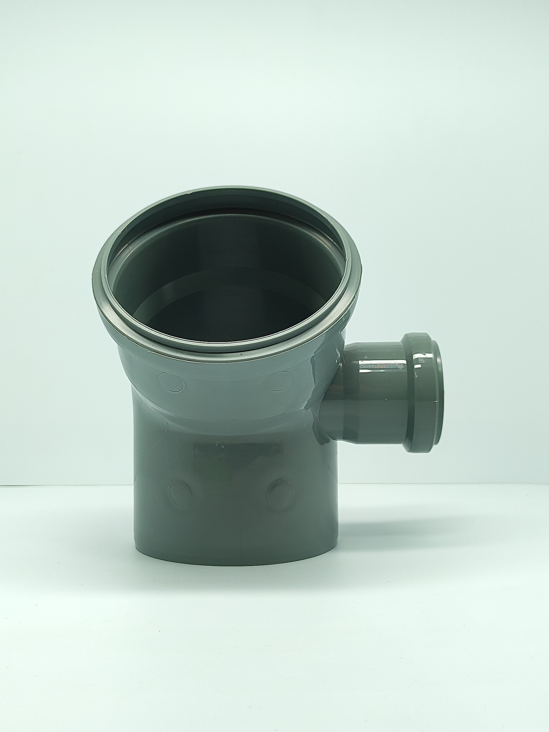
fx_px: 508
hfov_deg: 56.8
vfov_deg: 71.6
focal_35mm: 24
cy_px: 366
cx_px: 274
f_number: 1.89
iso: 160
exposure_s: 1/160
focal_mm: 5.89
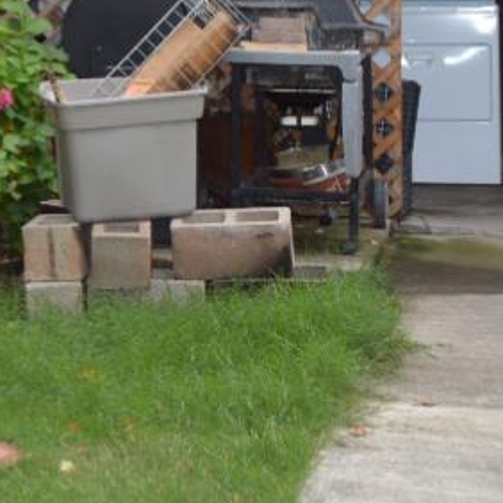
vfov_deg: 14.1
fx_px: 2006
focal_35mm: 122
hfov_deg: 13.1
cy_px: -8
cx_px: -371
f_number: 4
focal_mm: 18
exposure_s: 1/100
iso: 400
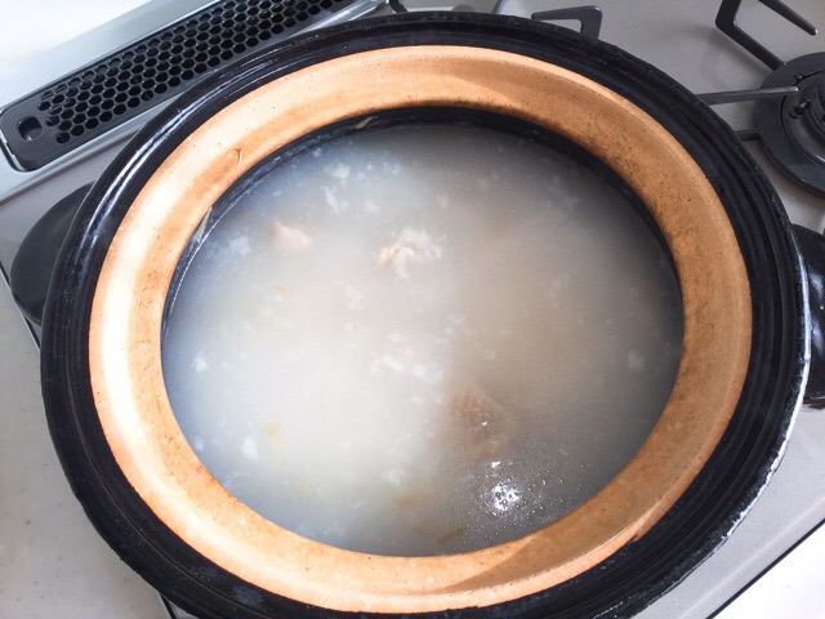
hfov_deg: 58.4
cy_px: 310
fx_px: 739
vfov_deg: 45.4
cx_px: 412
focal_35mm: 31
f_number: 2.4
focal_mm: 3.3
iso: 40
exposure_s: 1/120
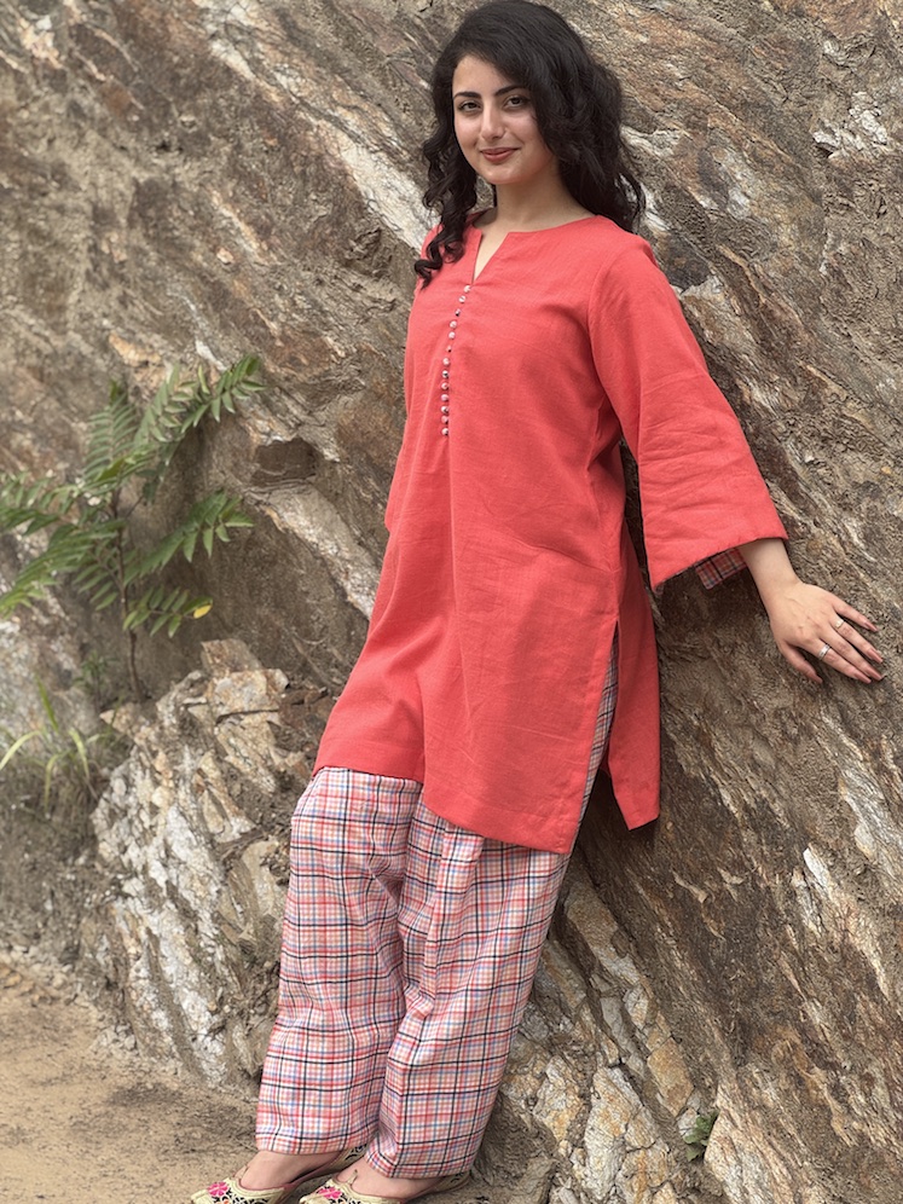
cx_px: 452
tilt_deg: -11.1
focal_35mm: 77
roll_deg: -0.8
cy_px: 602
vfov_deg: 25.3
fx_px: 2678
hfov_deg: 19.1
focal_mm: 9
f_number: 2.8
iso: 25
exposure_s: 1/200
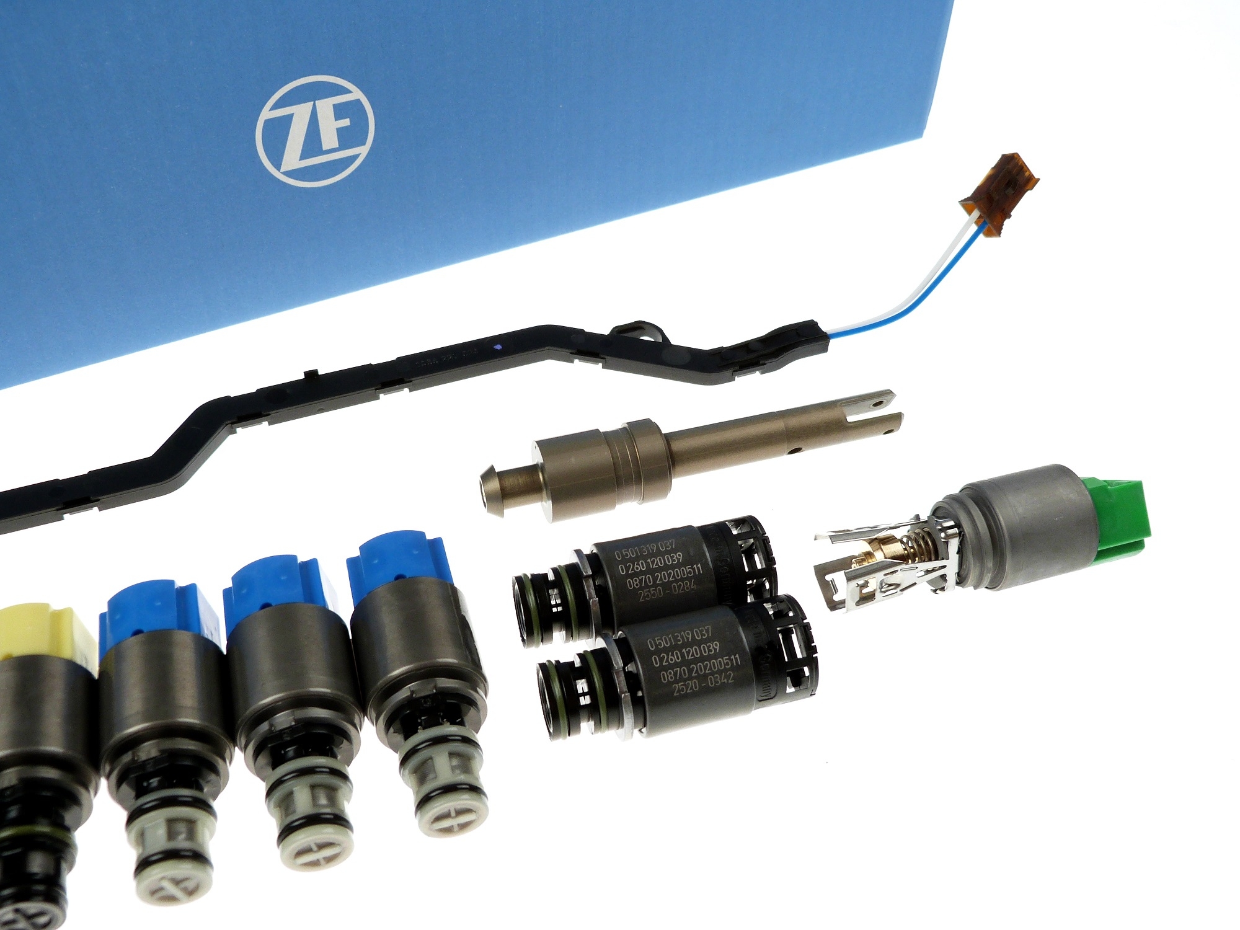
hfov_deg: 55.4
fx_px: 1182
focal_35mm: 33
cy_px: 465
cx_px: 620
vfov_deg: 42.9
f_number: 3
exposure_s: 1/100
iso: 100
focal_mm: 5.9
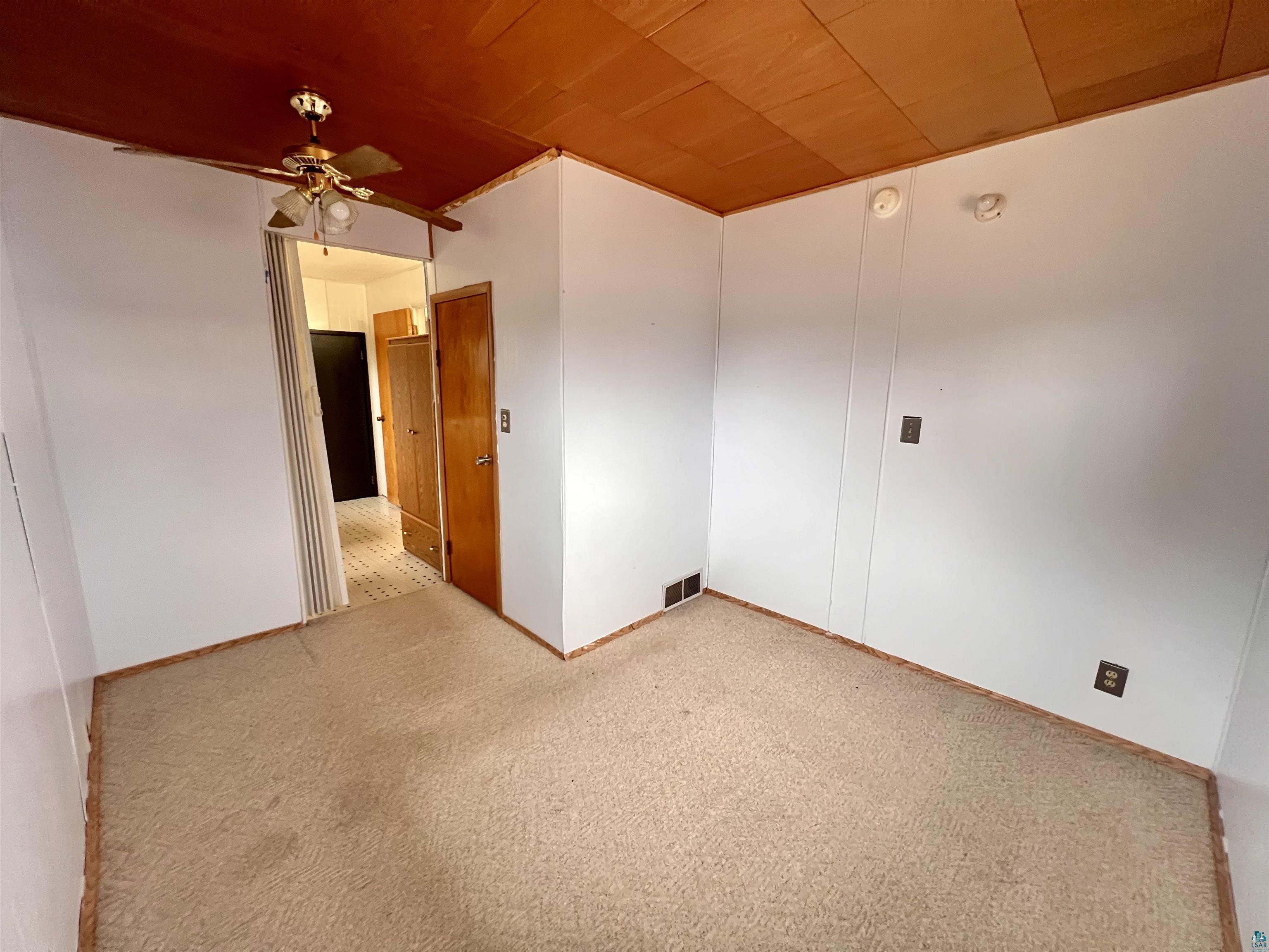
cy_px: 476
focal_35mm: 13
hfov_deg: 106.2
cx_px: 634
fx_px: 477
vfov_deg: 89.9
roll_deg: -1.4
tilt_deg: -10.8
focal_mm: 1.57
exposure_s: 1/60
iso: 800
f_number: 1.8
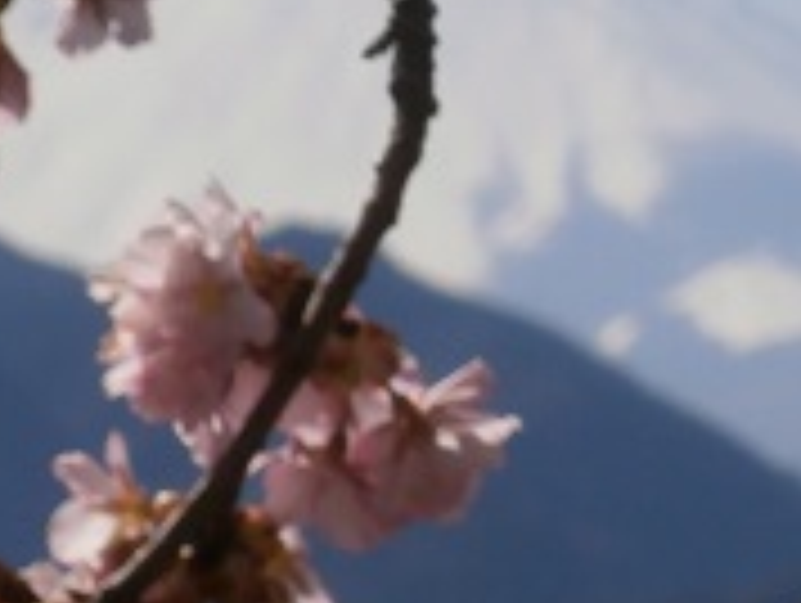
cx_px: 882
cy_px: 189
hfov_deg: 4.9
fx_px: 9245
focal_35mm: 399
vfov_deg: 3.7
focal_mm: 19.6
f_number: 5.8
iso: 80
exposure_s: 1/800
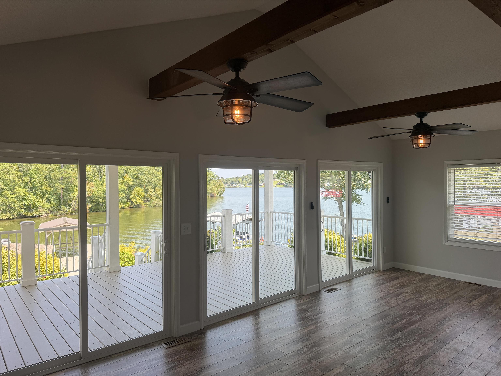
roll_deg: +0.4
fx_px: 347
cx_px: 250
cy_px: 188
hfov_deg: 71.6
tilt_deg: -0.1
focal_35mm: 24
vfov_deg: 56.8
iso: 80
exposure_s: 1/571
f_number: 1.78
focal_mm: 6.76
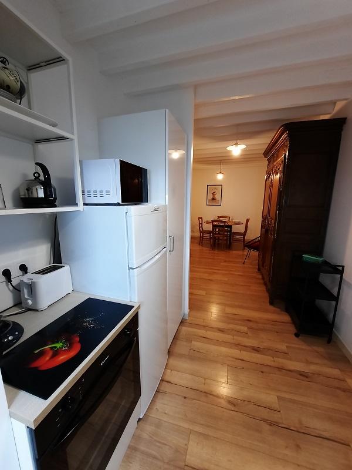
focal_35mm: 13
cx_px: 176
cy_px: 235
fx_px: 176
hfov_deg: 89.9
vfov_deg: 106.2
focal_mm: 1.74
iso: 160
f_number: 2.2
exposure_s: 1/25
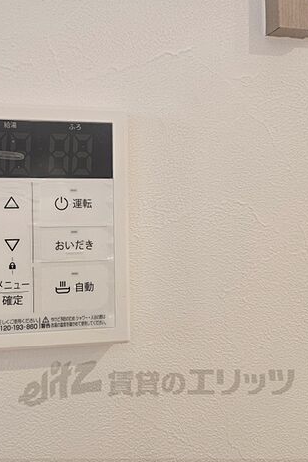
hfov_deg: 38.1
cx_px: 50
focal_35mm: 33
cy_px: 231
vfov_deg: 57.2
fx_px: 424
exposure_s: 1/120
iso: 160
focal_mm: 5.4
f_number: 1.8
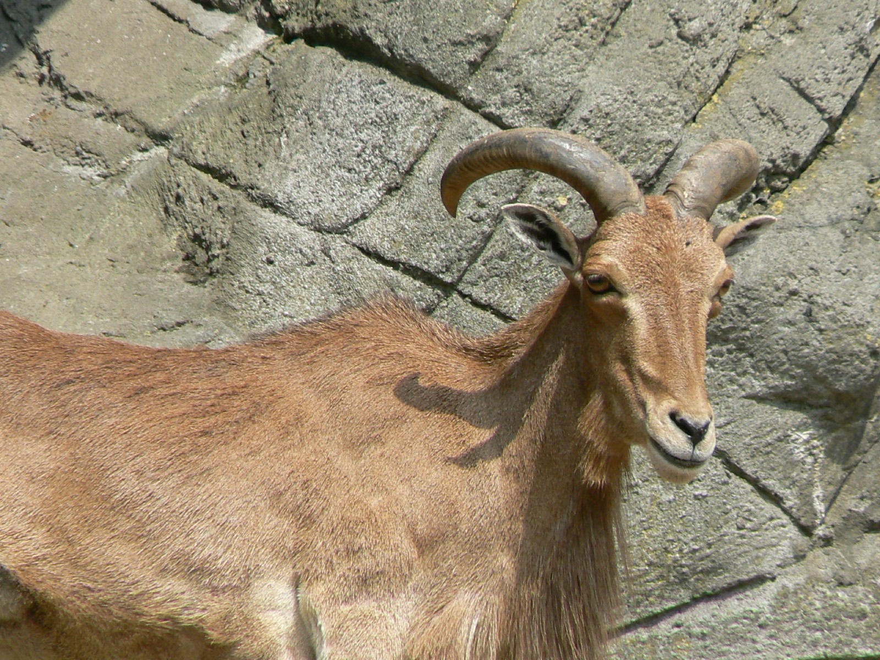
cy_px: 330
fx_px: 15101
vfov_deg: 2.5
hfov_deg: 3.3
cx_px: 440
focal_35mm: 594
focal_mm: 72
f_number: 5.6
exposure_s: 1/320
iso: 100
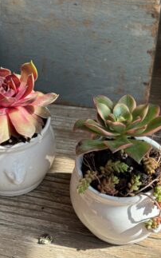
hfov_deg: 20.6
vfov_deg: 32.5
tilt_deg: -40.7
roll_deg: +1.9
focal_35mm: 63
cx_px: 68
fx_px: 442
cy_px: 139
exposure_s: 1/641
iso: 64
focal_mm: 6.76
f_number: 1.78
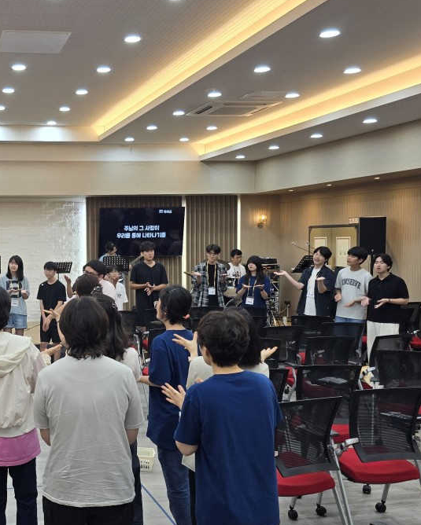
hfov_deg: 33.1
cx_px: 40
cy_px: 290
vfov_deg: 42.8
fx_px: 669
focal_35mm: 43
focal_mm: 6.3
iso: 80
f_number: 1.7
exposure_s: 1/120
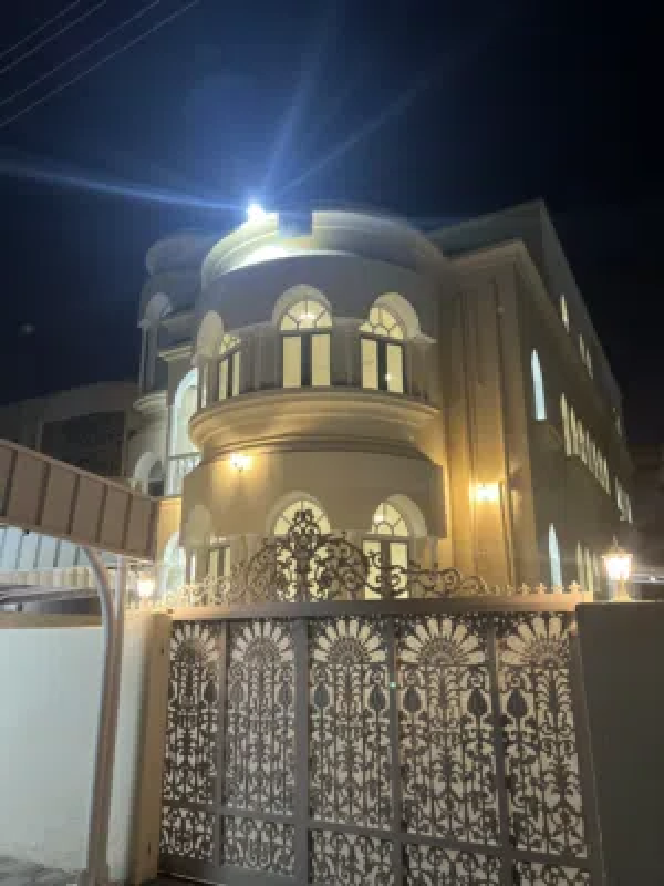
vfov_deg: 67.3
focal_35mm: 26
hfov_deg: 53.1
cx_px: 332
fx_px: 665
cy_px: 443
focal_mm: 5.7
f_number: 1.5
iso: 400
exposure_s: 1/33
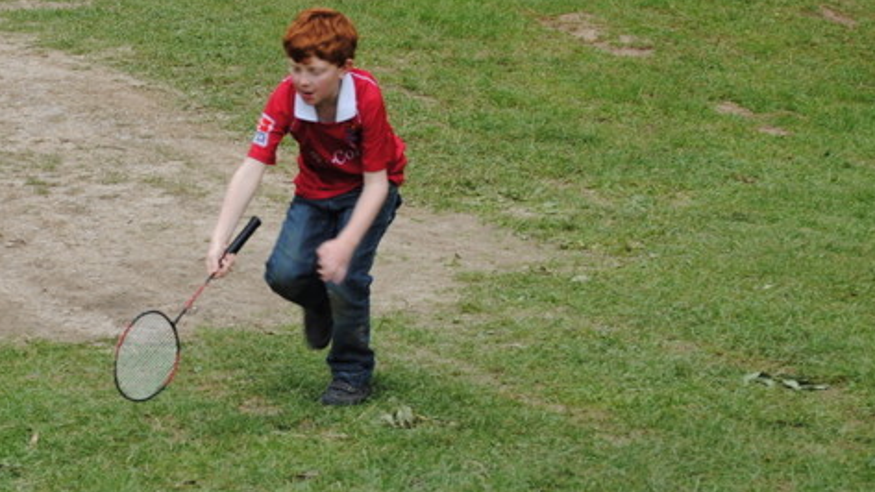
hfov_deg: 17.7
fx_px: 2781
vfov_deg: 10.0
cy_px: 28
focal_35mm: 120
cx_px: 174
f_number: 7.1
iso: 100
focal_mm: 45
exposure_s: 1/200
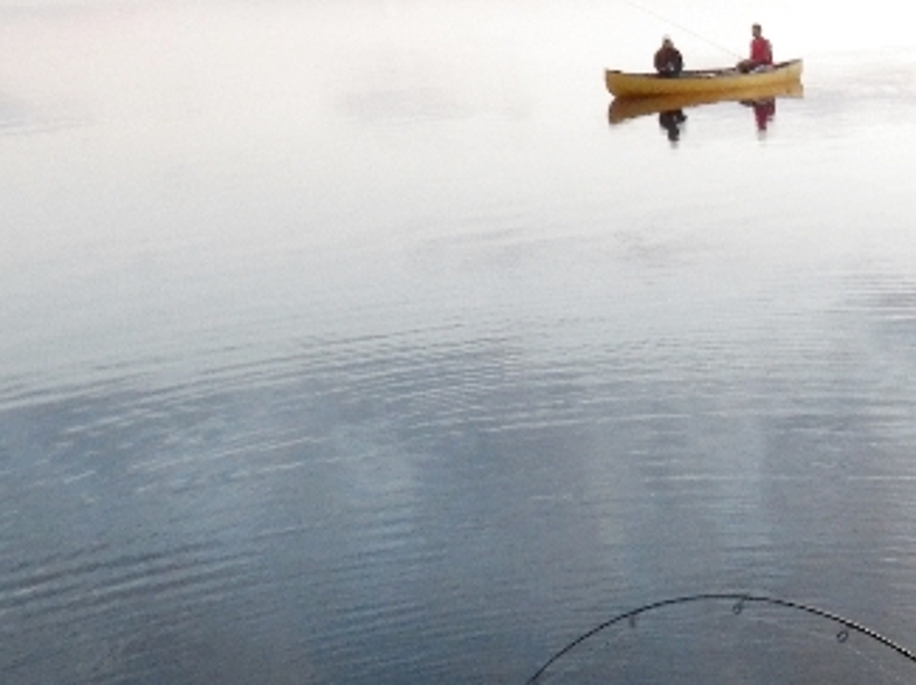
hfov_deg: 26.3
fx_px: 1824
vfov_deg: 20.4
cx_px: 967
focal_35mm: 69
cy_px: 739
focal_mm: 5
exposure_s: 1/50
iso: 320
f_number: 3.5
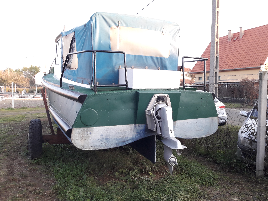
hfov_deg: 63.4
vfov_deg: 49.7
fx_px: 217
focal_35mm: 28
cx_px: 134
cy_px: 100
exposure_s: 1/103
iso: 40
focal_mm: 3.7
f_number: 1.9
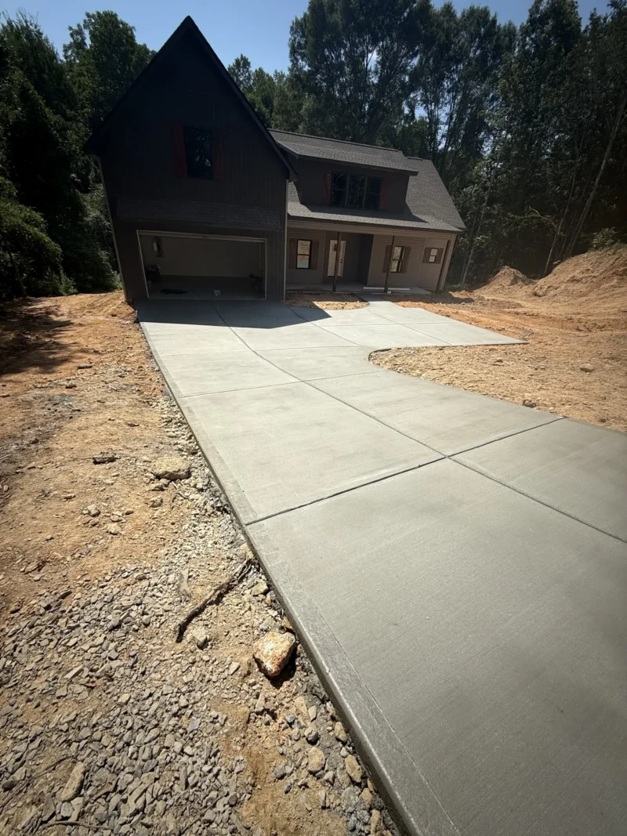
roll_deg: -4.8
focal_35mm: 14
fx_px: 338
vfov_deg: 102.1
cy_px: 418
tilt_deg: -29.9
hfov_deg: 85.7
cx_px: 314
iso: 50
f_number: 2.2
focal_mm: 2.22
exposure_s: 1/2611
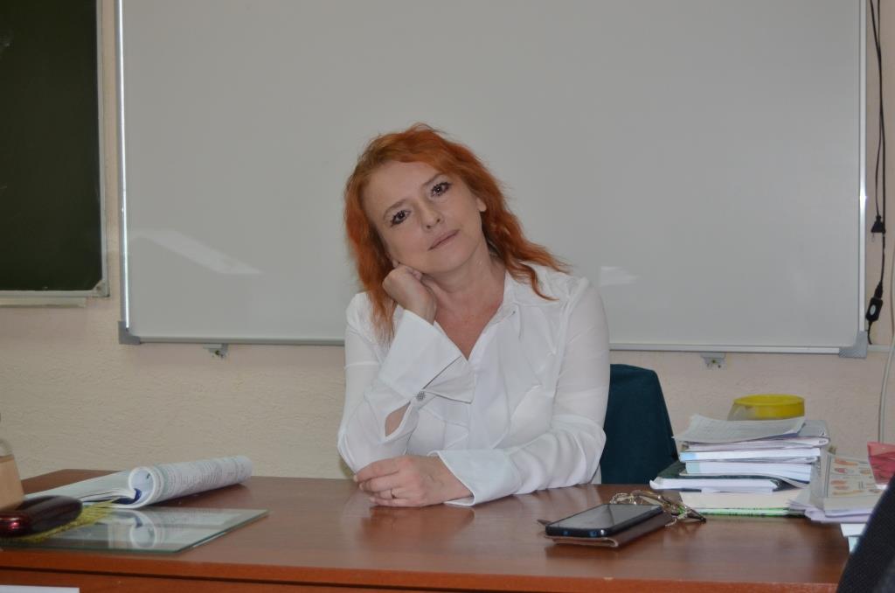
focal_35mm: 57
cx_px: 448
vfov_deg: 23.7
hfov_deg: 35.1
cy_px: 296
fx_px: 1414
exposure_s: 1/200
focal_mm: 38
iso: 800
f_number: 4.8
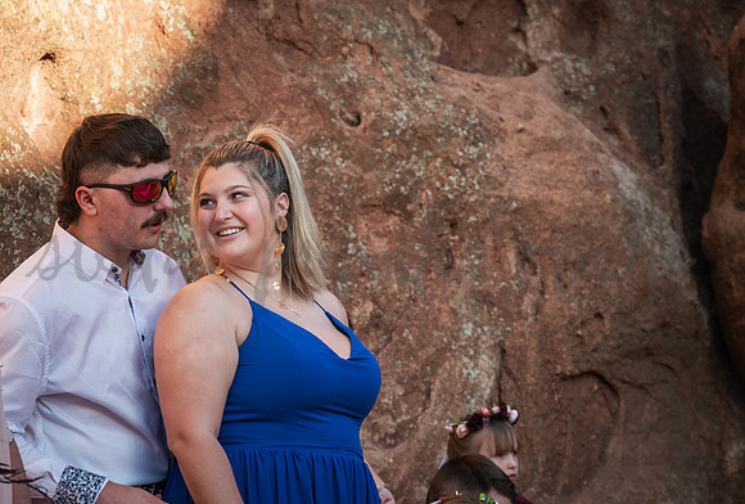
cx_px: 427
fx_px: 2490
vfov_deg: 11.5
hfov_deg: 17.0
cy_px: 220
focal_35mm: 120
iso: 160
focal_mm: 105
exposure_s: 1/200
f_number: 6.3
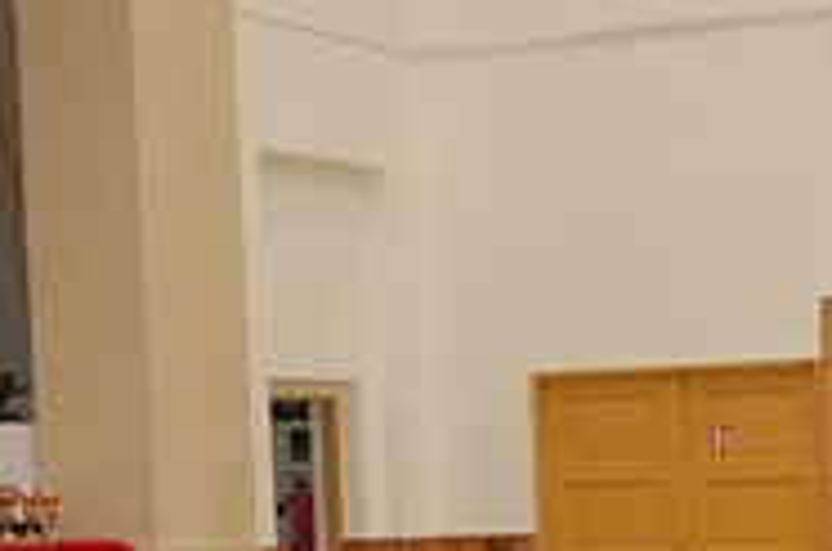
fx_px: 2420
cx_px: 751
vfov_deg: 12.6
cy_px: 667
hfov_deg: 19.2
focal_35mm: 105
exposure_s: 1/60
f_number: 4.2
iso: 400
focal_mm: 26
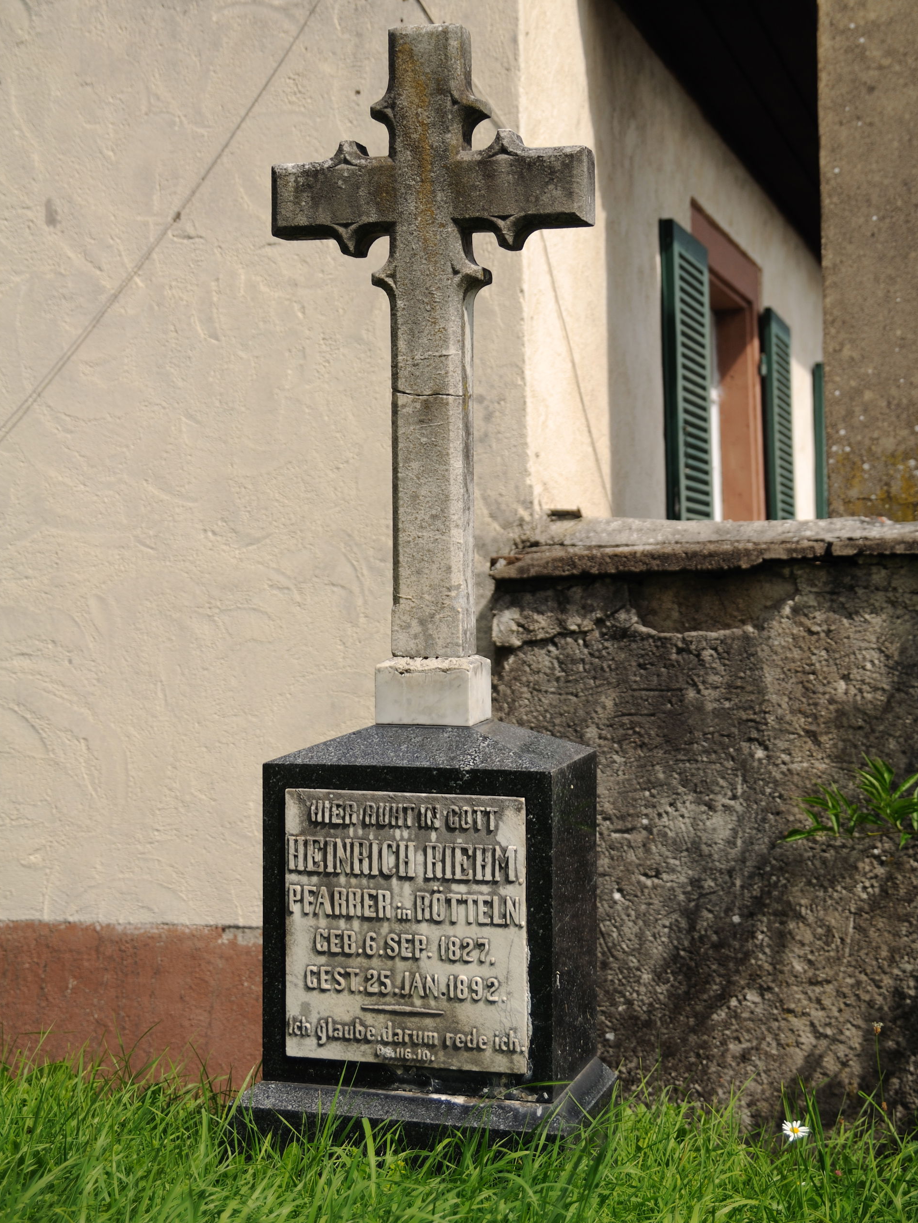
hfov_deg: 24.8
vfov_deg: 32.7
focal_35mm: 59
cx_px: 457
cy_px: 557
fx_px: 2086
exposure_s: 1/2000
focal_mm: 36
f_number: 2.8
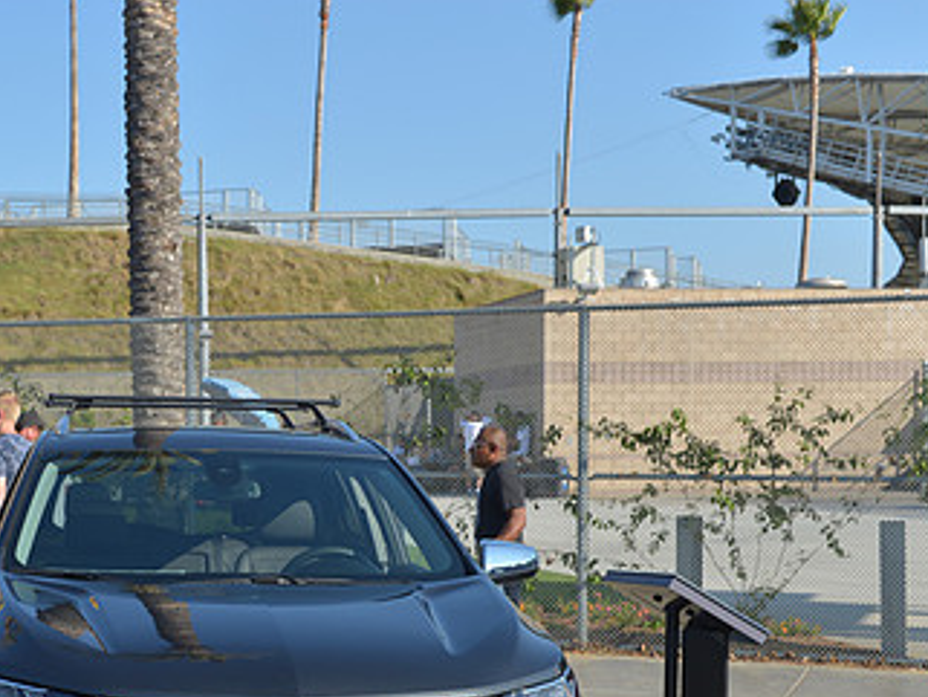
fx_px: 1770
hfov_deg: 28.7
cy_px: 551
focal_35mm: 66
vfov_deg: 22.0
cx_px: 185
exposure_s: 1/200
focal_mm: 38
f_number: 8
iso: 100
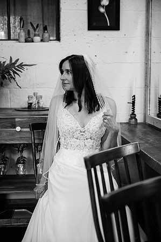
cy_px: 121
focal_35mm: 59
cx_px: 80
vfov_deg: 34.0
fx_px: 397
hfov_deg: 22.9
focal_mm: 59
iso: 640
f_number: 2.8
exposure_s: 1/200
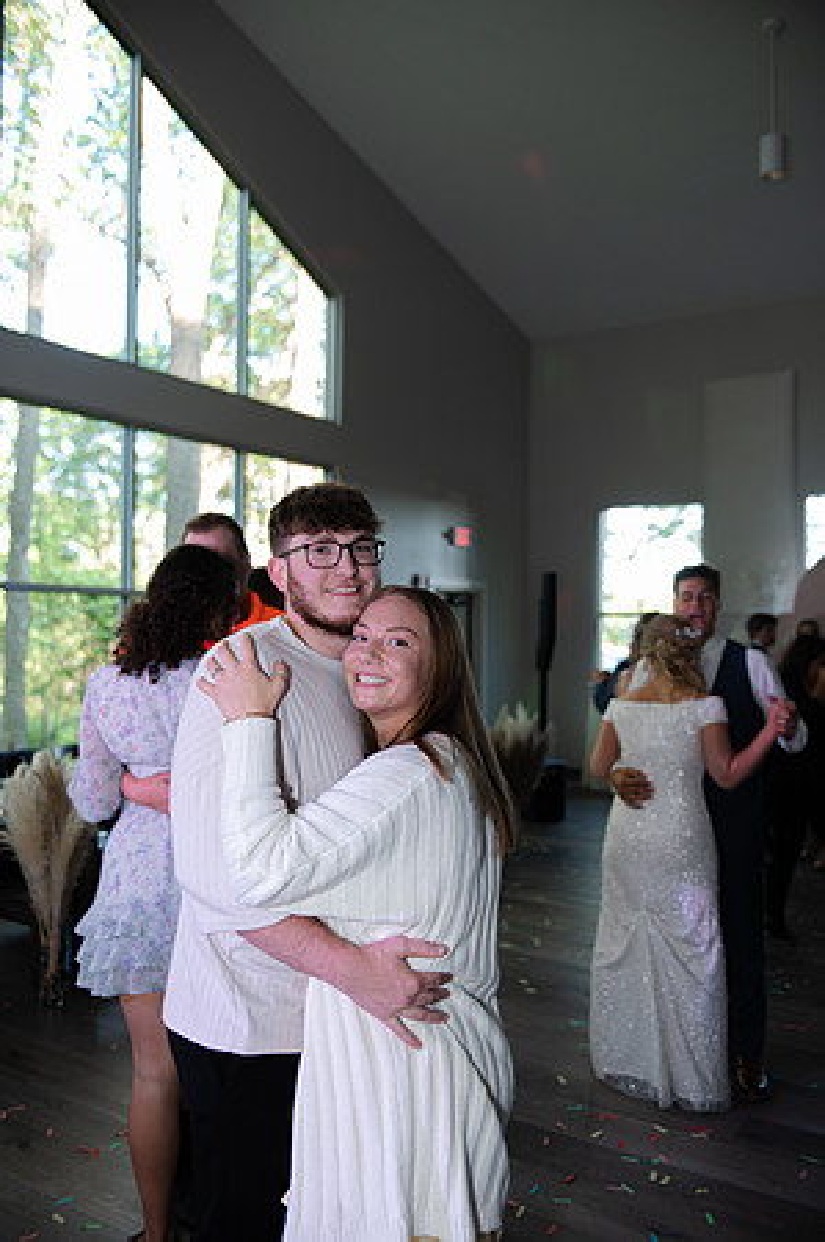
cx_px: 412
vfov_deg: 60.3
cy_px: 621
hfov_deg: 42.2
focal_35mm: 31
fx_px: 1068
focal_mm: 31
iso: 640
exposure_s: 1/200
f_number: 2.8
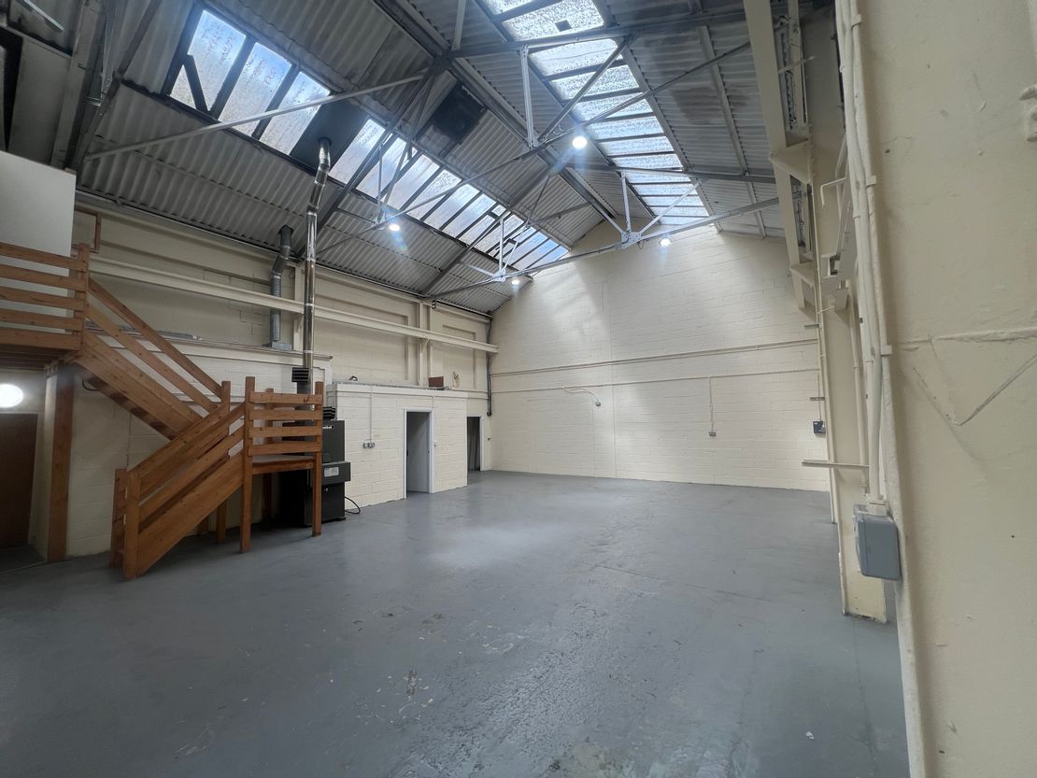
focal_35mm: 13
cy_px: 389
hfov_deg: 106.2
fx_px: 390
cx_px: 518
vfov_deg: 89.9
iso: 32
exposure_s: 1/222
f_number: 1.8
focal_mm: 1.57
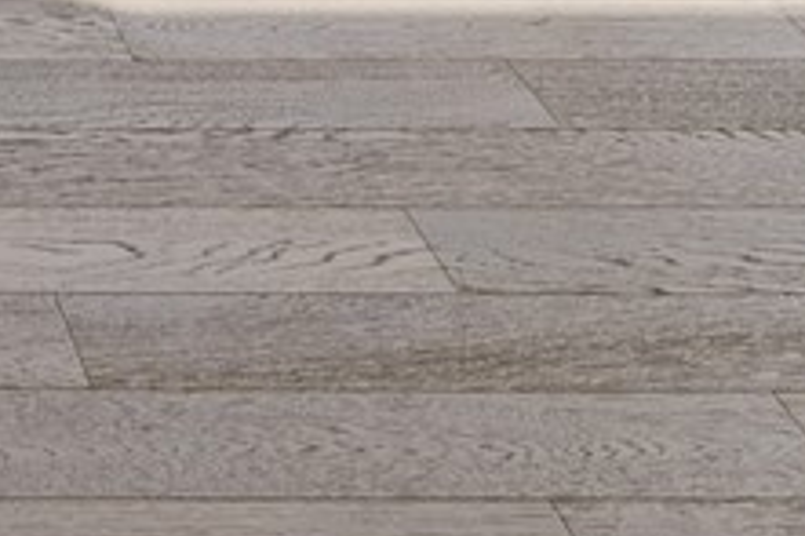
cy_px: -1256
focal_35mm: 123
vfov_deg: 8.5
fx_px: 2748
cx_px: -304
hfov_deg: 15.7
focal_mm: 16
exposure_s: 1/30
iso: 100
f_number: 11
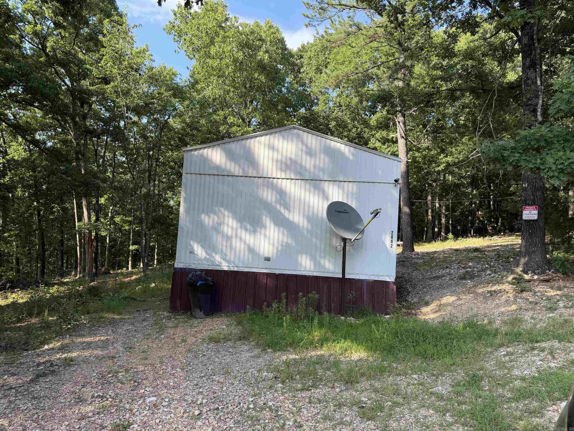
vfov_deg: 56.8
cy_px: 216
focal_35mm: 24
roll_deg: -2.1
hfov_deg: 71.6
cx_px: 287
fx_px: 398
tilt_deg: +2.0
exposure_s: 1/878
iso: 100
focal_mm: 6.76
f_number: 1.78
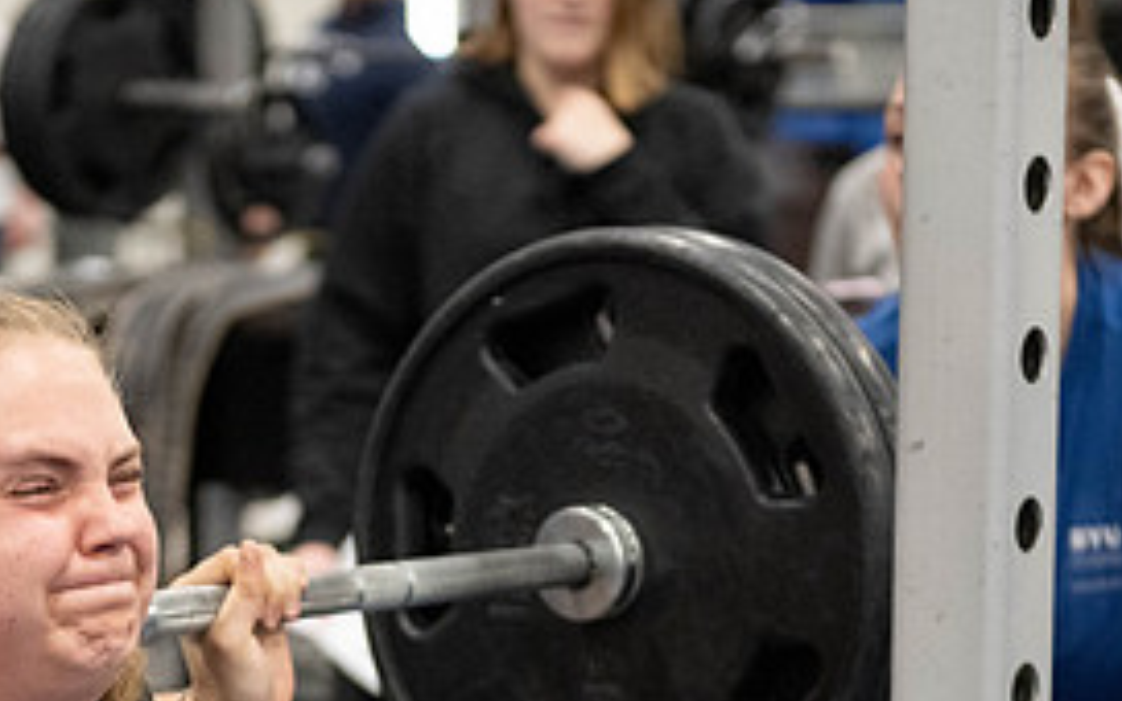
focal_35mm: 152
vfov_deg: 8.6
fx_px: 4648
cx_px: 388
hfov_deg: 13.7
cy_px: 740
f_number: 2.8
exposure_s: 1/200
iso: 6400
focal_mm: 70
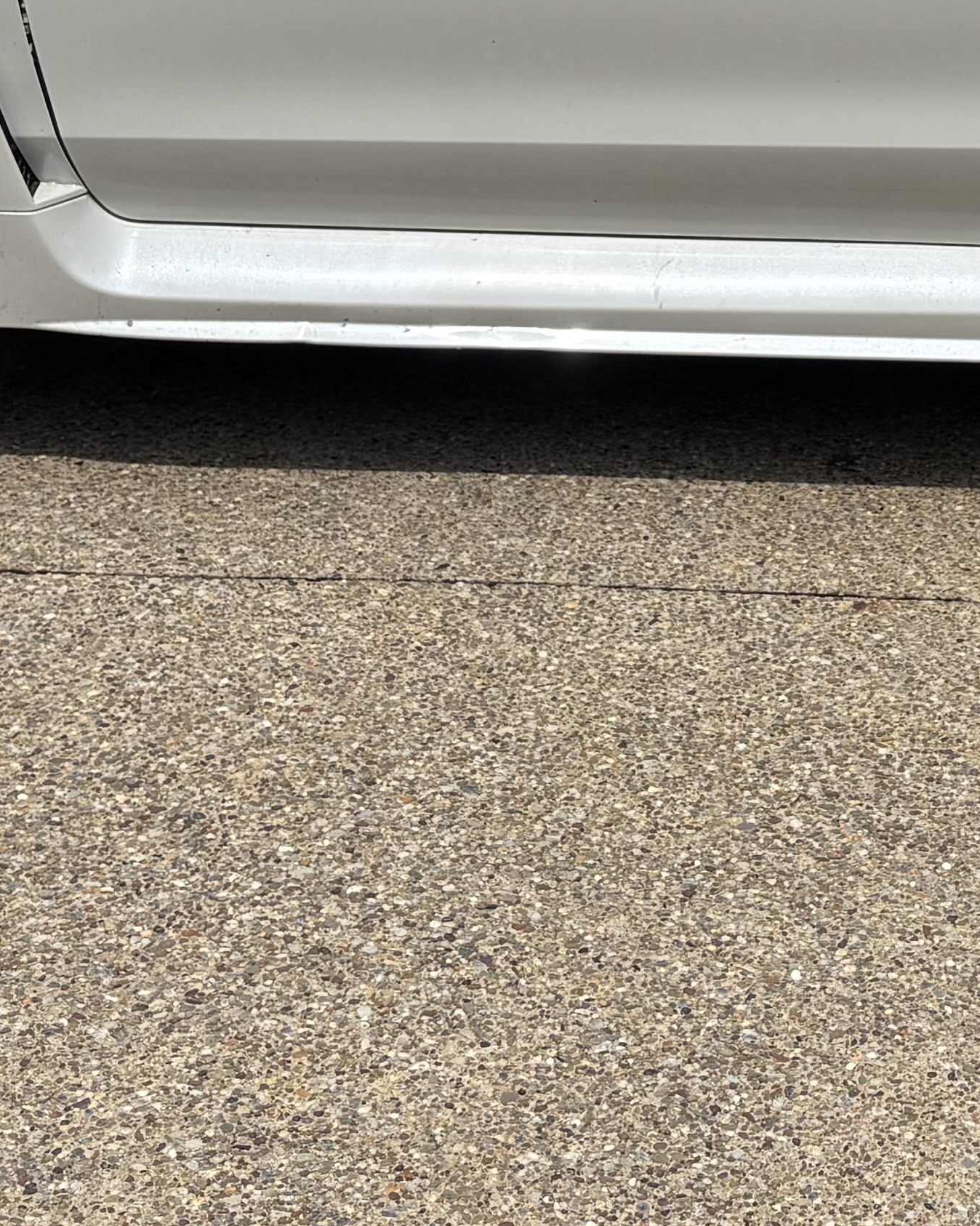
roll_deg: +1.1
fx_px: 3119
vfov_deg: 21.4
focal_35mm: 86
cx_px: 958
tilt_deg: -16.3
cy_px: -30
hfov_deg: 17.5
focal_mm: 5.96
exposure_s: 1/6329
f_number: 1.6
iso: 50
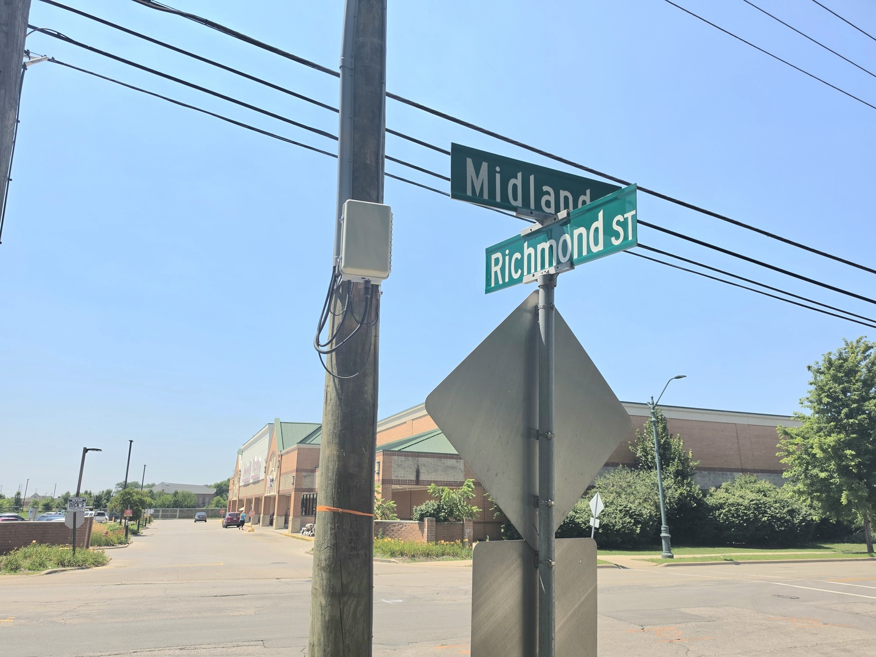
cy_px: 328
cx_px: 438
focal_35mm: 23
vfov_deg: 58.9
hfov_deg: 73.9
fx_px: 582
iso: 64
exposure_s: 1/10000
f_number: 1.4
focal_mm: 6.5
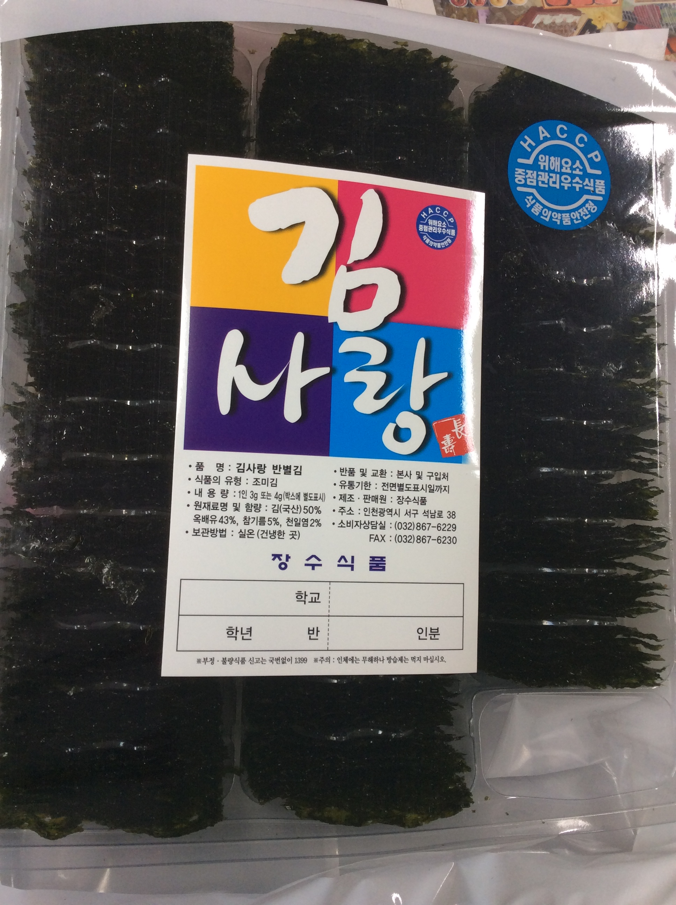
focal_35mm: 32
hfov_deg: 44.1
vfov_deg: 56.9
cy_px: 452
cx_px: 338
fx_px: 835
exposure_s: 1/40
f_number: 2.4
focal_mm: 3.3
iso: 40
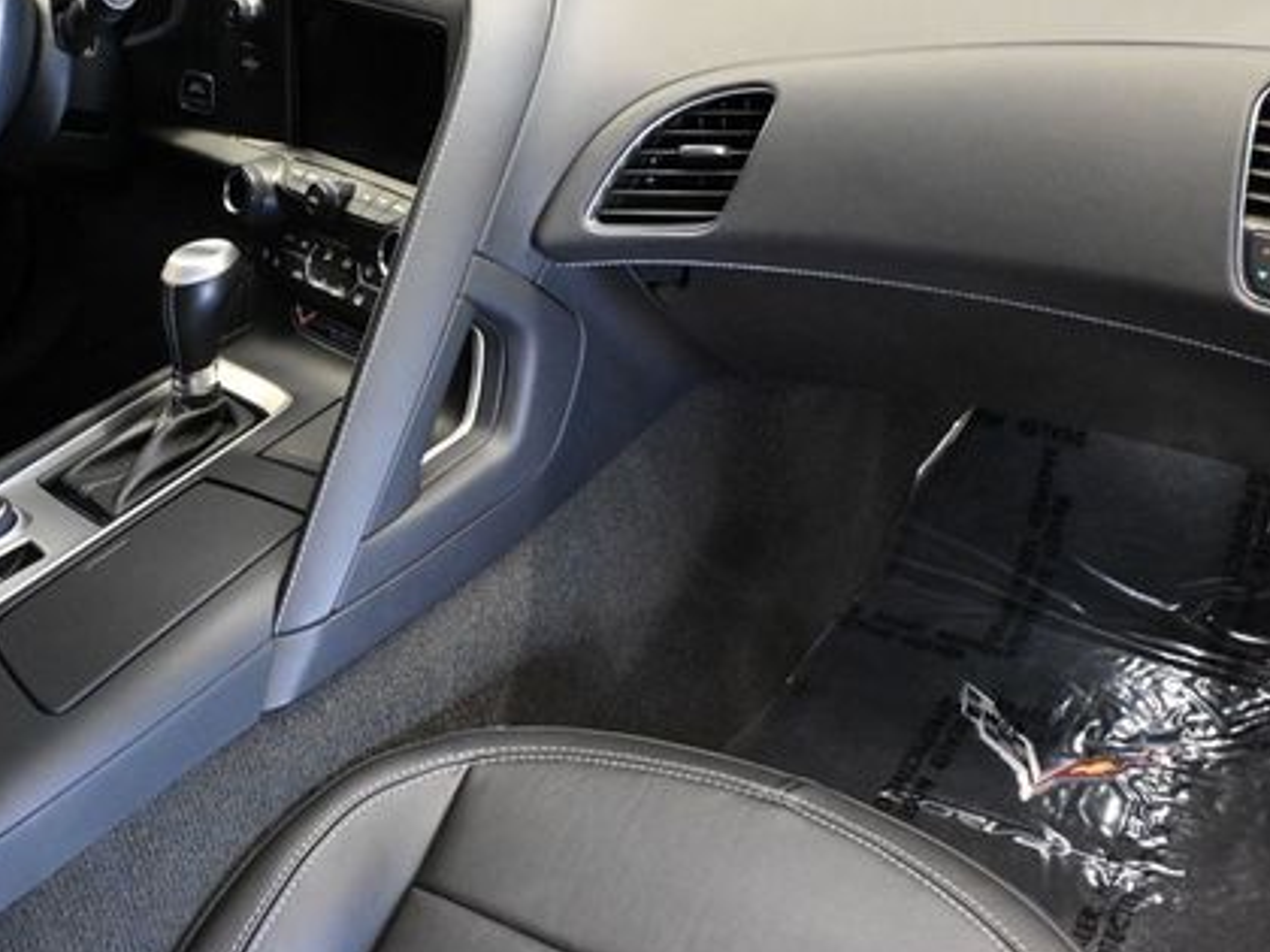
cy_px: 376
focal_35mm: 45
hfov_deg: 41.9
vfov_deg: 32.0
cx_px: 568
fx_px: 1655
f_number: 3.8
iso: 8000
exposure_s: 1/60
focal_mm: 20.5
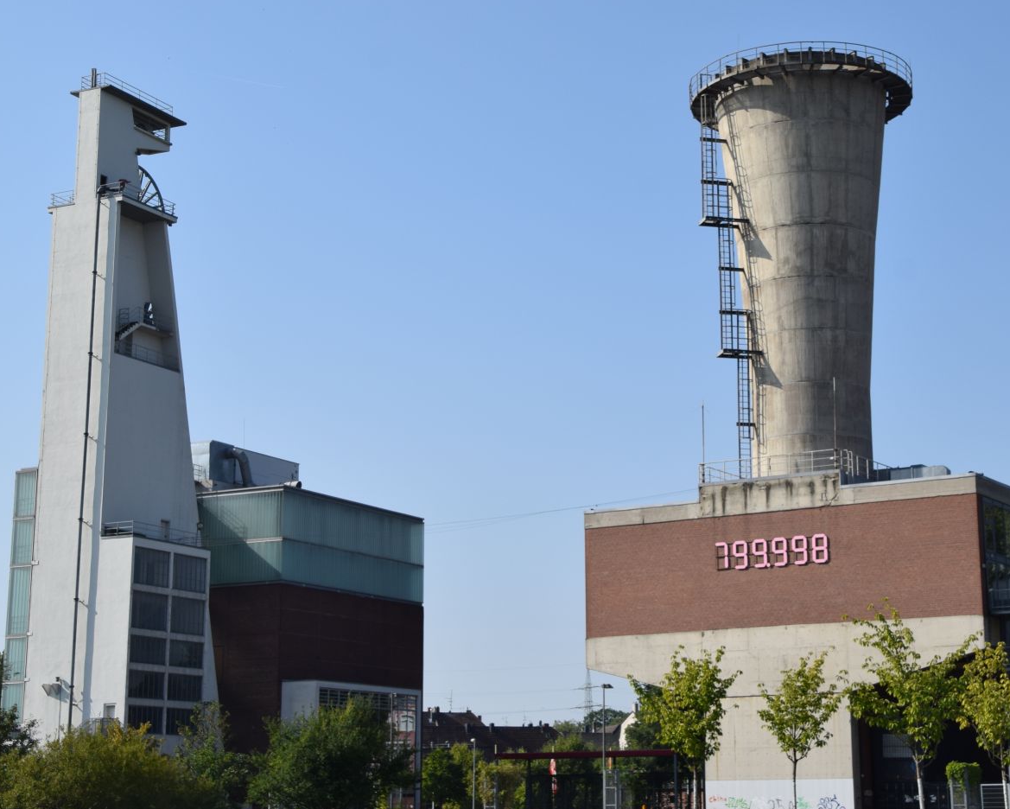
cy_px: 373
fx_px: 1944
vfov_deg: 23.5
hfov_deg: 29.1
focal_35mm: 65
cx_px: 601
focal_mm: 30
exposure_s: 1/500
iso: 200
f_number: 11
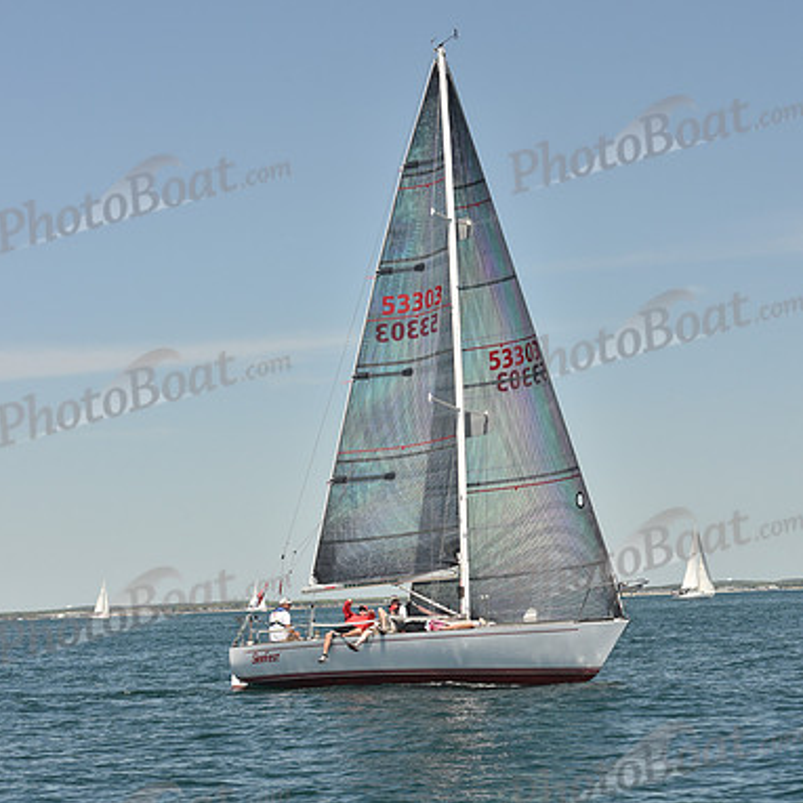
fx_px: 2913
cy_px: 473
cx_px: 400
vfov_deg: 15.7
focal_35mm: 111
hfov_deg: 15.7
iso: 250
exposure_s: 1/800
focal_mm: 86
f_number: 5.6
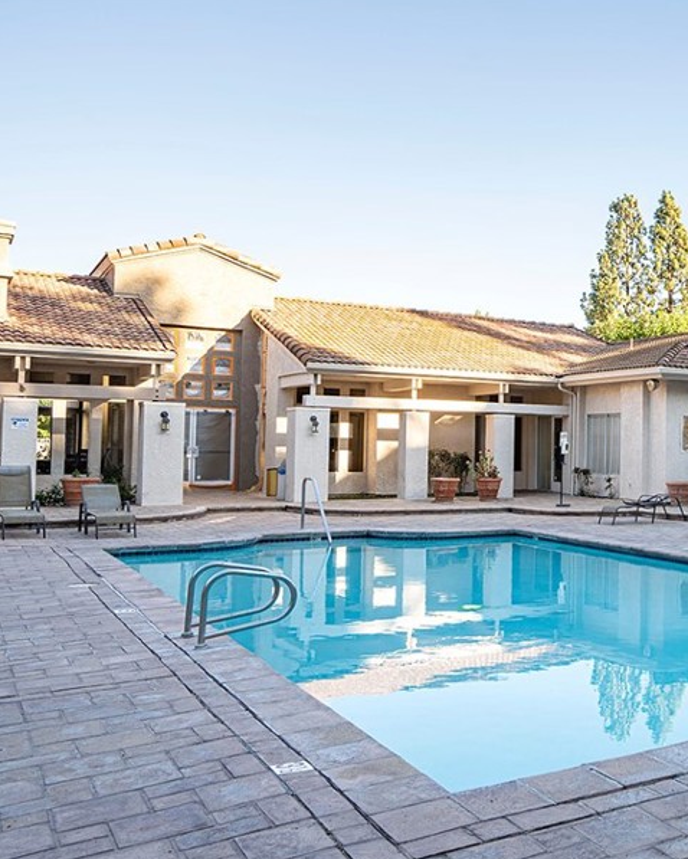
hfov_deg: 35.7
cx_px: 711
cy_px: 413
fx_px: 941
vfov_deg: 49.1
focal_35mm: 37
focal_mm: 23
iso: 100
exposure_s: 1/100
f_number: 9
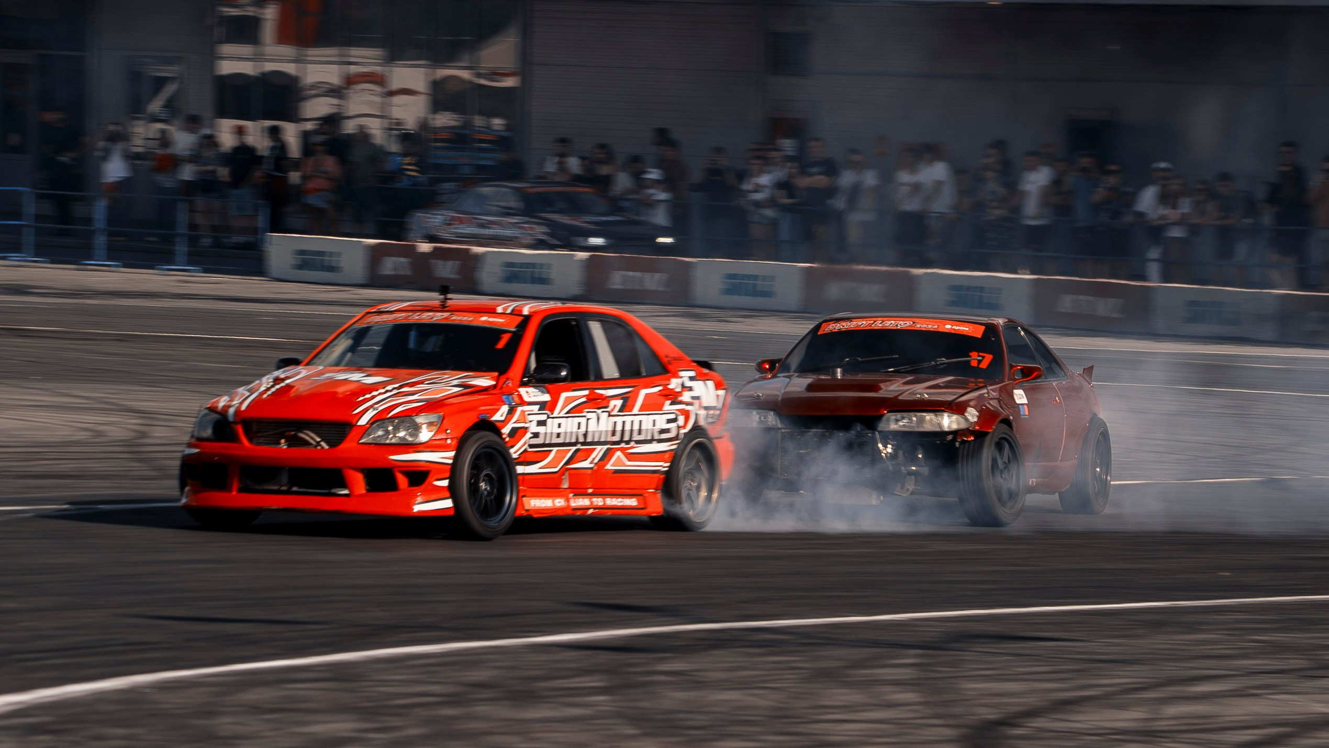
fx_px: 11560
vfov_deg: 3.7
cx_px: 764
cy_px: 409
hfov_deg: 6.6
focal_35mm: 328
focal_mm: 135
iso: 100
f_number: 10
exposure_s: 1/125
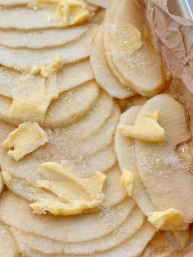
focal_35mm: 96
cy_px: 105
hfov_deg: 15.3
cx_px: 34
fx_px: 714
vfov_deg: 20.4
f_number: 1.8
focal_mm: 6.8
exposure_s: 1/309
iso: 64
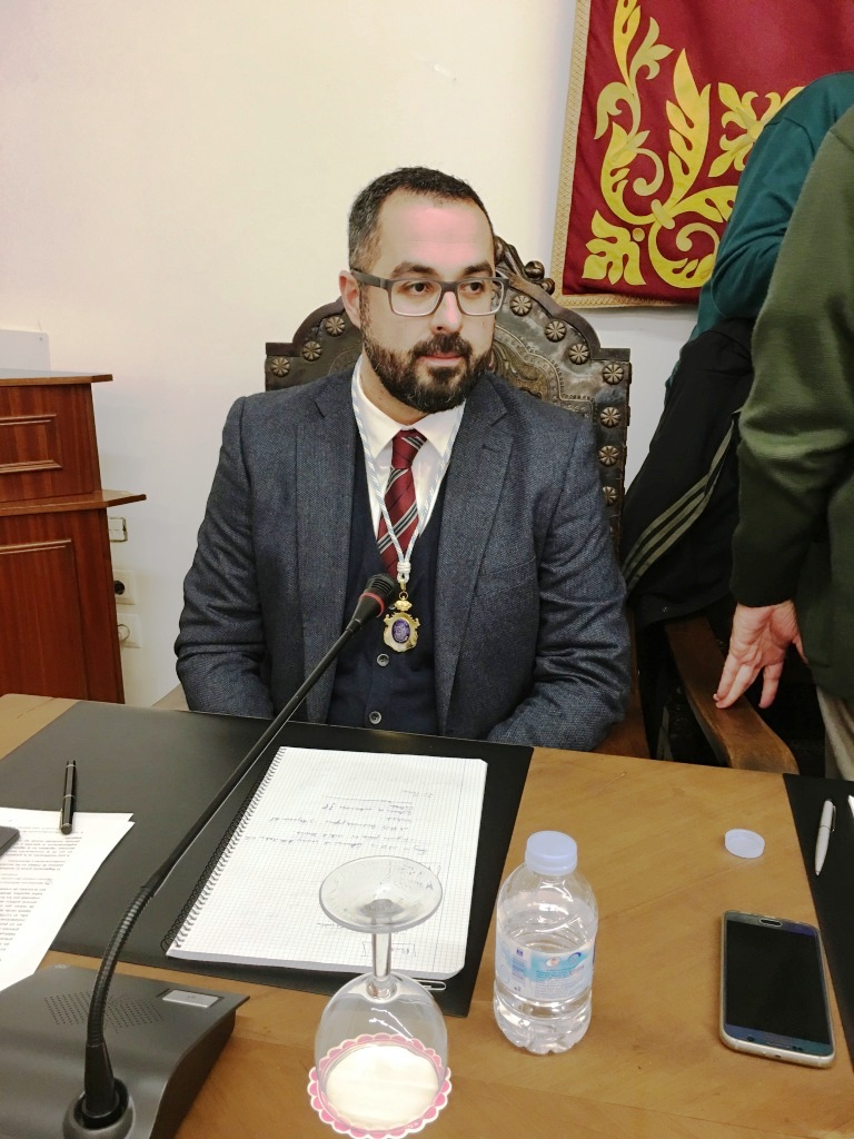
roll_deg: -0.1
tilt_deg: -17.5
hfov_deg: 48.2
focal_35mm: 29
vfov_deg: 61.7
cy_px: 570
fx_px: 954
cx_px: 427
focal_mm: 4.15
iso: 80
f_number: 2.2
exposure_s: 1/17
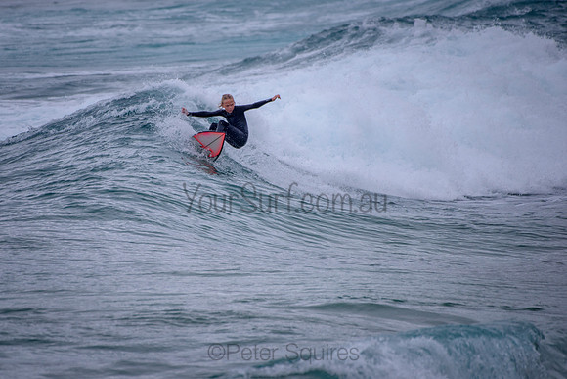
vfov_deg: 2.2
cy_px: 172
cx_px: 219
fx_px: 9657
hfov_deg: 3.4
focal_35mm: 613
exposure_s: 1/2000
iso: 180
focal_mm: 500
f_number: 5.6
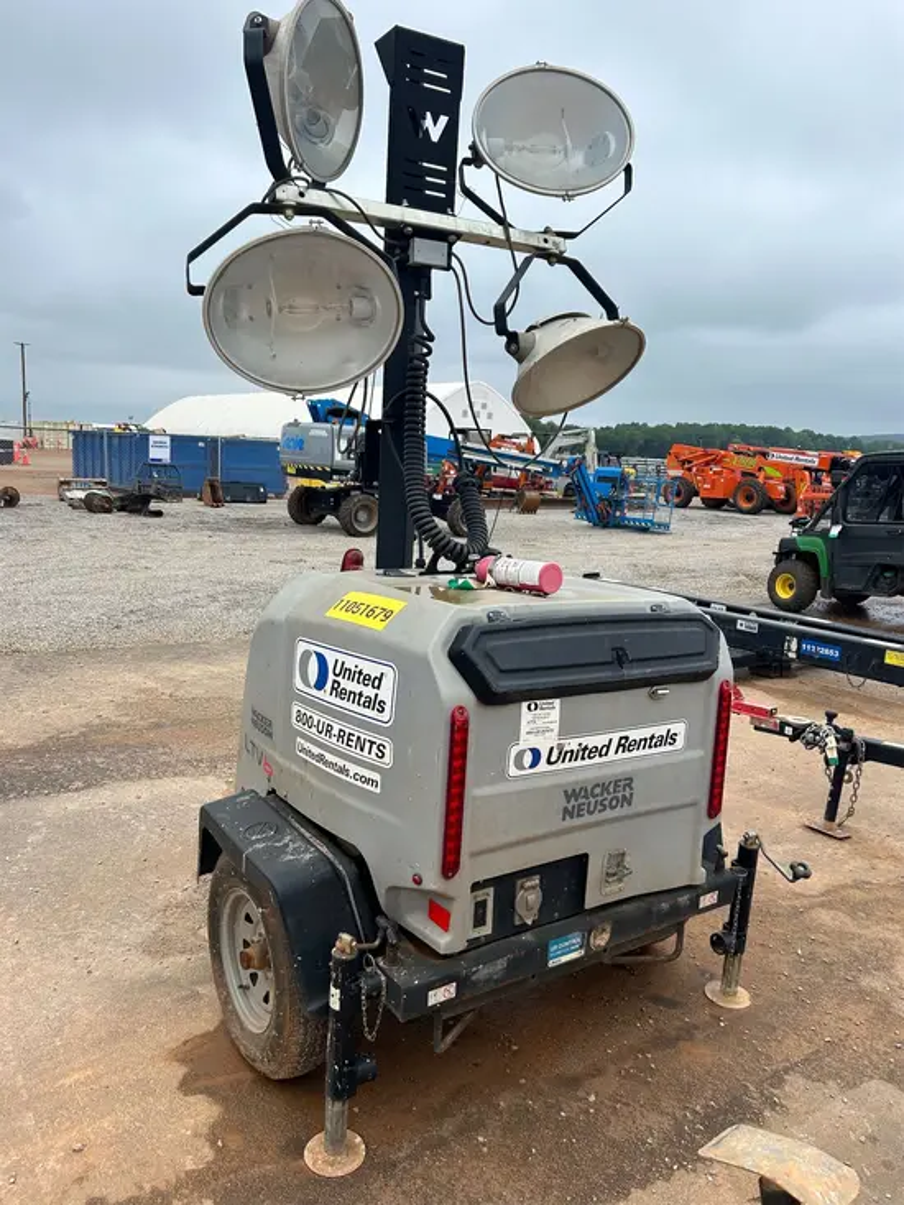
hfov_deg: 53.1
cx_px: 452
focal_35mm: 26
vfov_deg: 67.3
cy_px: 602
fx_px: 905
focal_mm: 5.7
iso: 50
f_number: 1.5
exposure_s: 1/1361
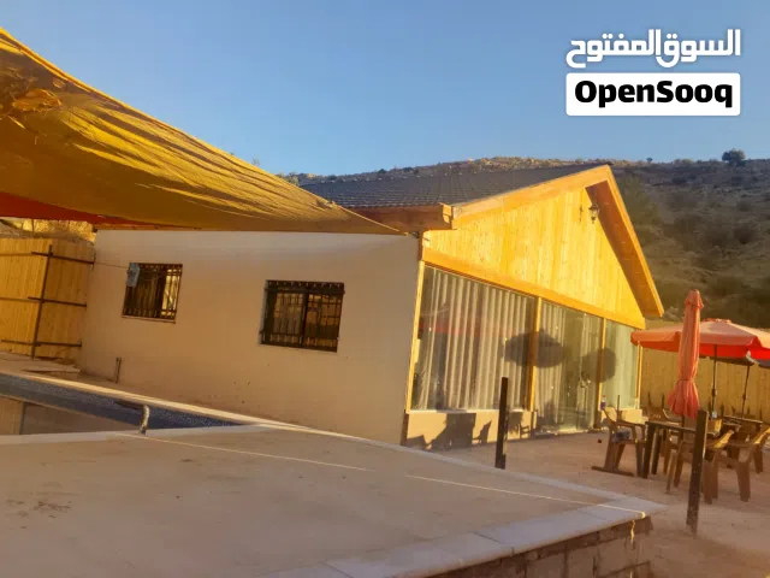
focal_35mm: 23
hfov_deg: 73.9
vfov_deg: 58.9
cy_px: 289
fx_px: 512
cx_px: 385
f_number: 1.6
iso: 50
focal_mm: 4.09
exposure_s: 1/260
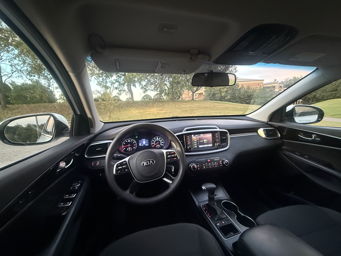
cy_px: 128
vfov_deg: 85.7
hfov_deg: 102.1
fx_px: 138
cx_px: 170
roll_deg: +1.9
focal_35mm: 14
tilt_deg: -7.6
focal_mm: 2.22
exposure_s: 1/60
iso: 800
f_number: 2.2
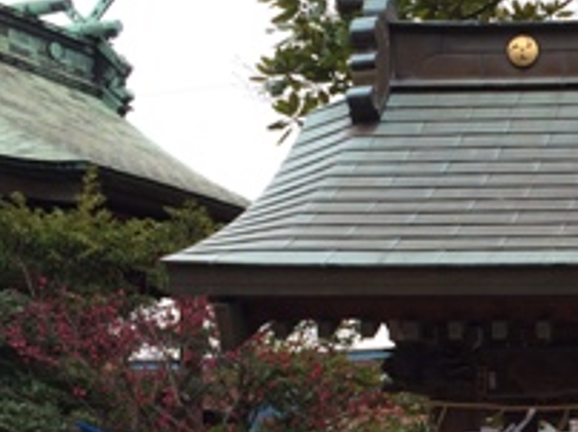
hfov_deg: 20.2
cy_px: 443
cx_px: 664
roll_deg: +1.0
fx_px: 1534
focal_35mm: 92
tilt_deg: +2.3
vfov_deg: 15.7
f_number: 2.2
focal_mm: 4.15
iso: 32
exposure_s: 1/348
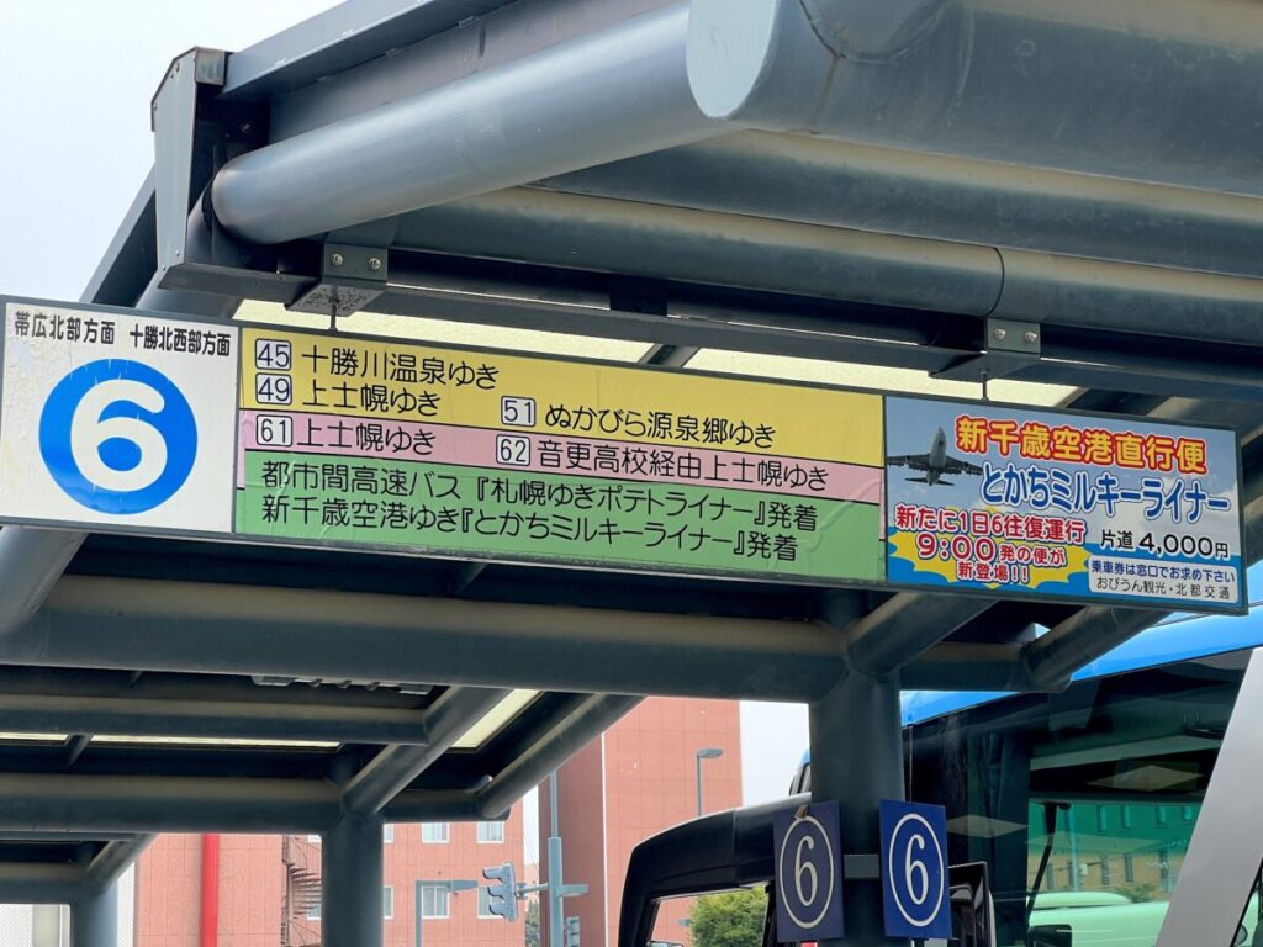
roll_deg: +1.7
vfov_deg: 19.1
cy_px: 474
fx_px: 2809
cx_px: 632
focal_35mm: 77
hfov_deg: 25.3
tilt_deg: +12.6
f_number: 2.8
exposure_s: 1/99
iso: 40
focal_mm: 9
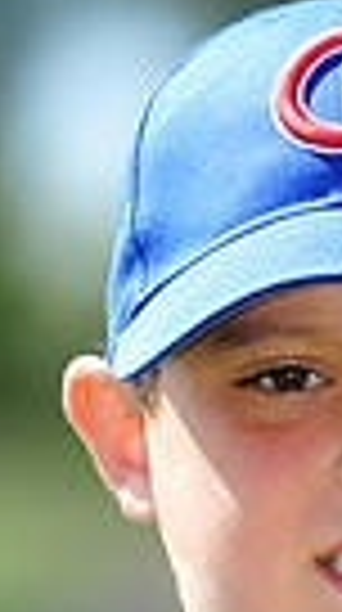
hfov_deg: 1.4
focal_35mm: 894
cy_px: 752
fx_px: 14485
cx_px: 428
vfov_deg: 2.4
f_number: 4.5
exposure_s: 1/640
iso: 200
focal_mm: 200
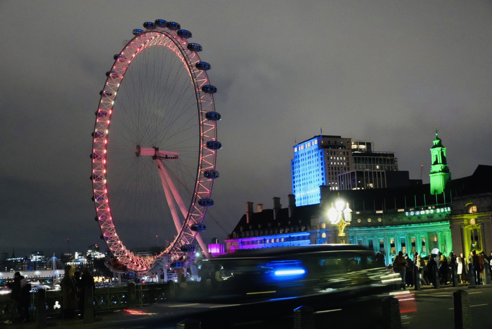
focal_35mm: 48
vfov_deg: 28.1
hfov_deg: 41.1
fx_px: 656
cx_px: 246
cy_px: 164
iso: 6400
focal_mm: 32
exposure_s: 1/20
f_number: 4.5
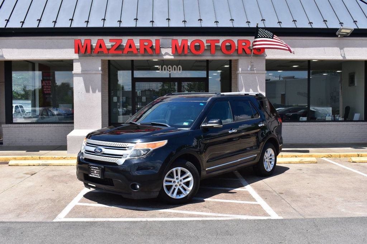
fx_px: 397
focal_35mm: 39
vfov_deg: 34.2
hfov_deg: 49.6
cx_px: 184
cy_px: 122
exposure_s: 1/500
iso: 400
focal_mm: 26
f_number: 11
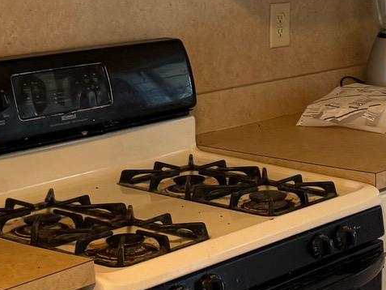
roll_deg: +0.0
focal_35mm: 103
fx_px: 1149
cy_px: 106
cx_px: 509
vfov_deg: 14.4
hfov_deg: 17.8
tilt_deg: -6.7
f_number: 1.78
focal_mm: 6.76
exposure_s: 1/60
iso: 160
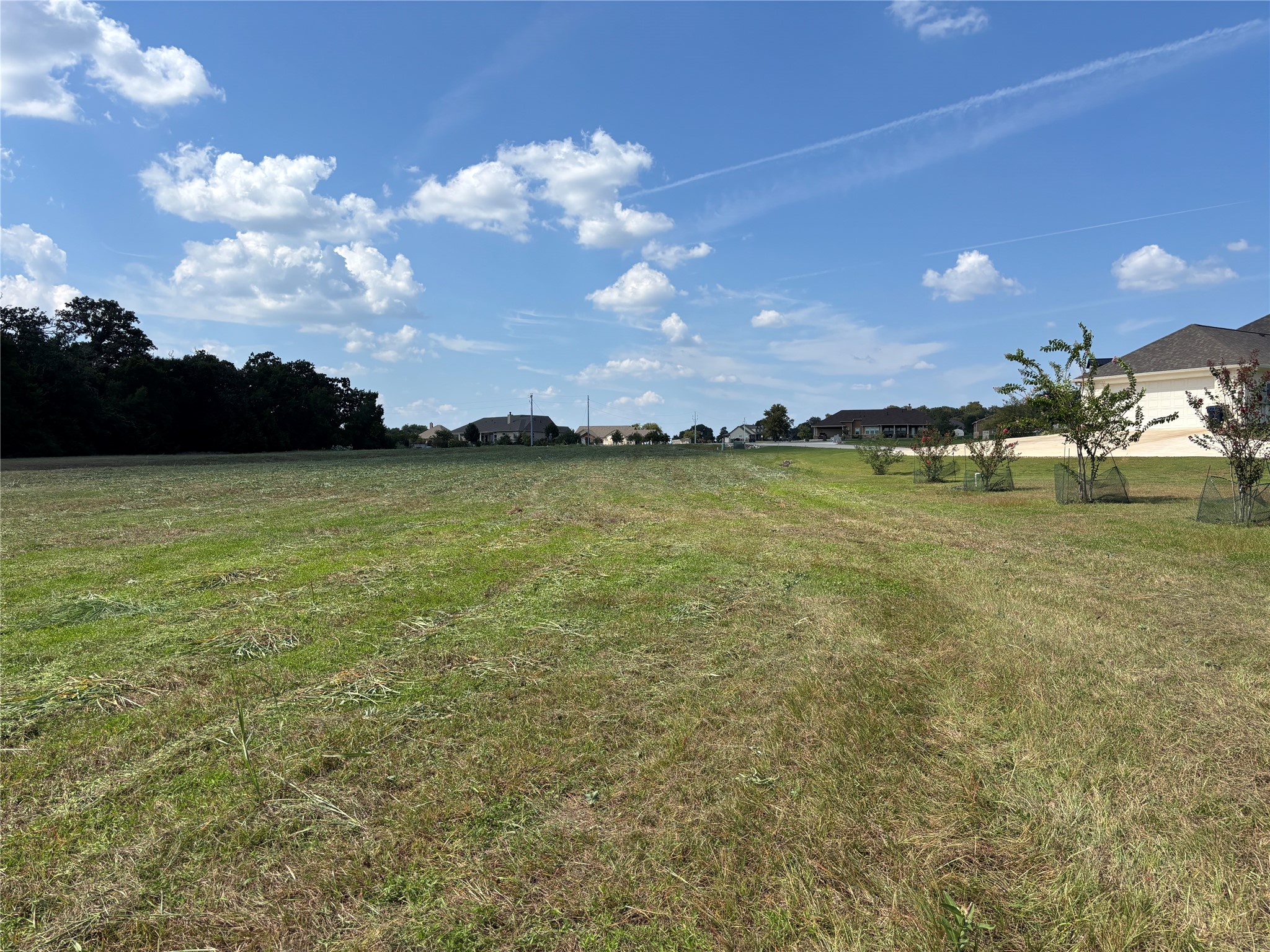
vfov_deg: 53.1
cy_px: 476
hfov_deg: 67.3
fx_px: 954
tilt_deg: +0.5
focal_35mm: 26
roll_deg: -0.2
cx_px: 635
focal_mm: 5.96
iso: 50
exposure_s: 1/4255
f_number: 1.6
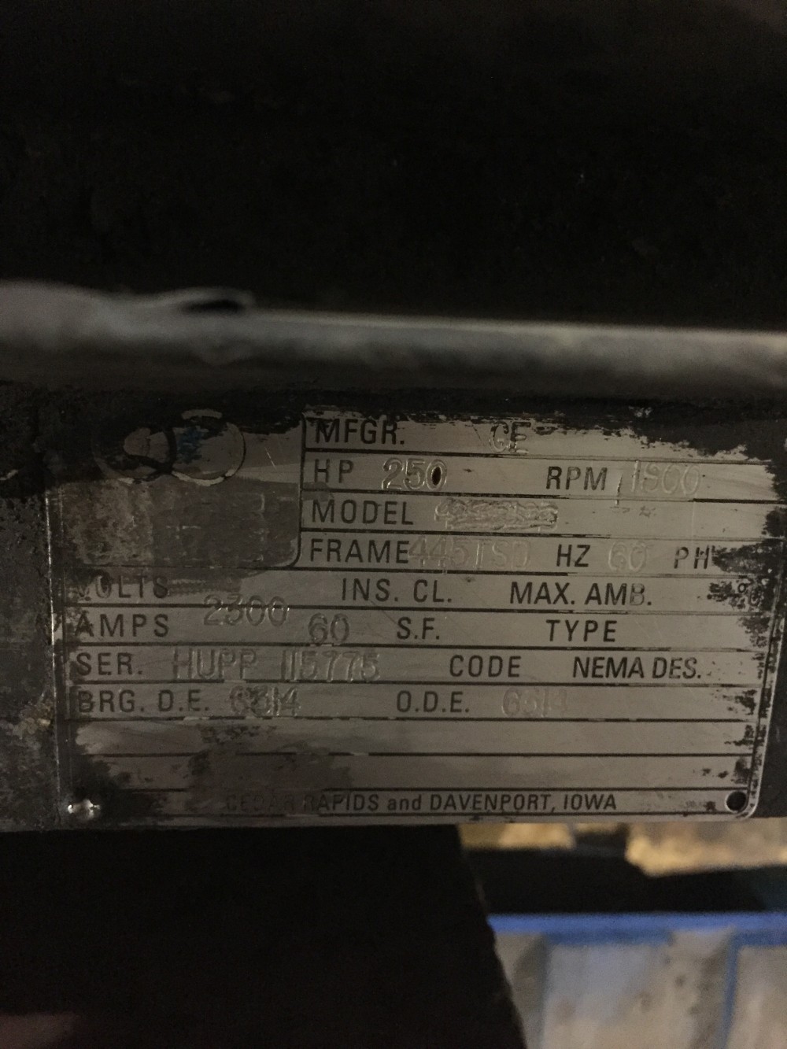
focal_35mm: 29
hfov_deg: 48.2
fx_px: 879
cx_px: 394
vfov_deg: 61.7
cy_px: 524
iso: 400
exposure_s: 1/15
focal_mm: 4.15
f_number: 2.2
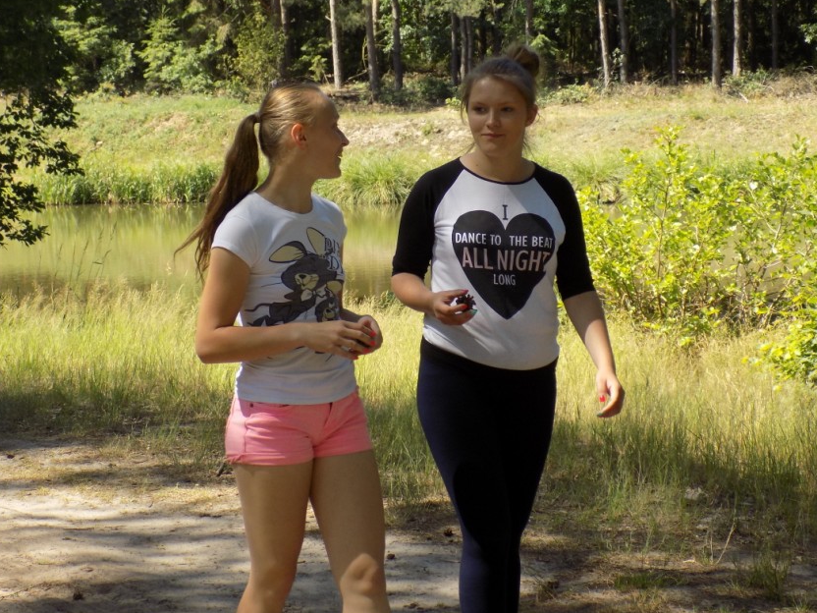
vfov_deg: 15.4
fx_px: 2266
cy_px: 260
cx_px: 395
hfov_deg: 20.4
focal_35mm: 96
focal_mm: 13.9
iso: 80
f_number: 4.3
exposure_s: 1/160
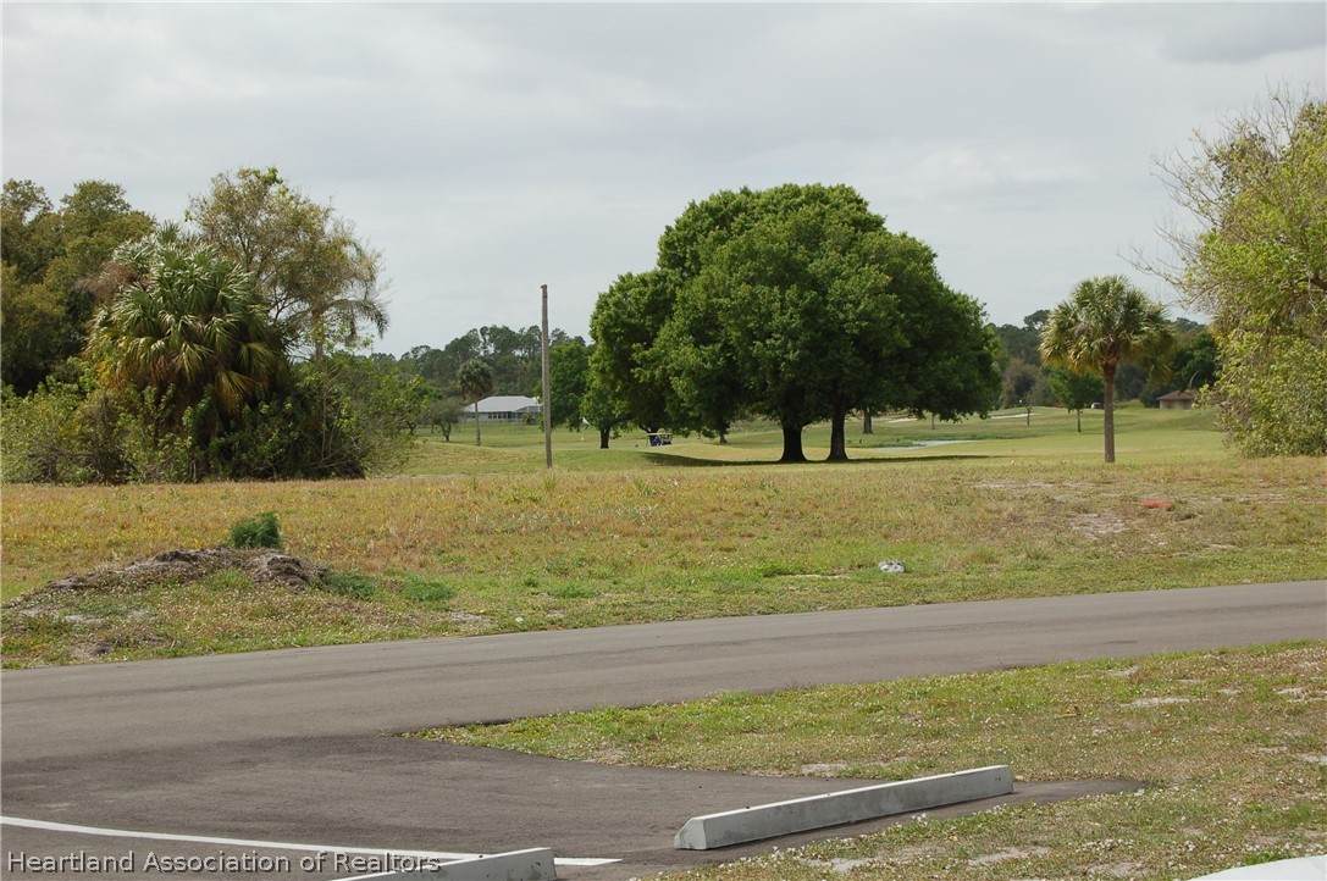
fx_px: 3037
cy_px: 440
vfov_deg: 16.5
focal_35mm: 82
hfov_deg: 24.6
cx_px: 664
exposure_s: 1/400
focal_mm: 55
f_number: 10
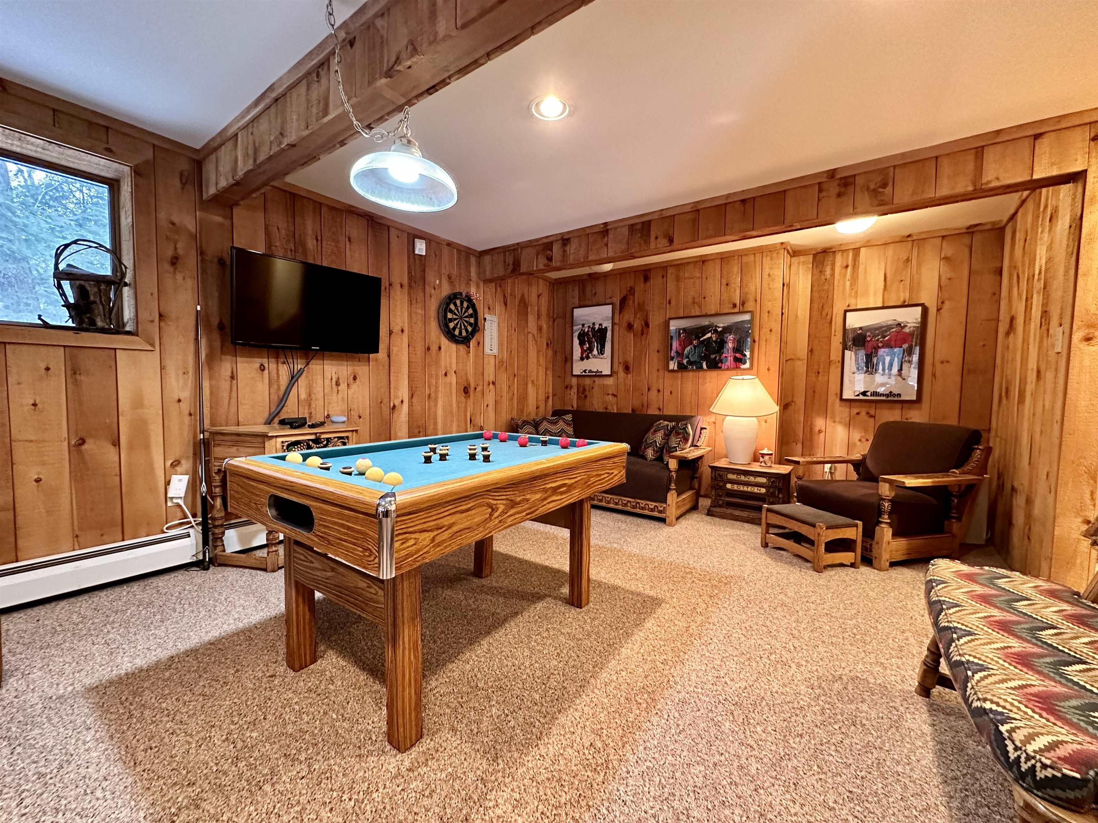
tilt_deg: -2.9
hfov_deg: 102.1
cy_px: 412
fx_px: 444
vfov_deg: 85.7
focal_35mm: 14
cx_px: 549
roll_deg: -0.2
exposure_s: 1/60
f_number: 2.2
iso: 800
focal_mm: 2.22
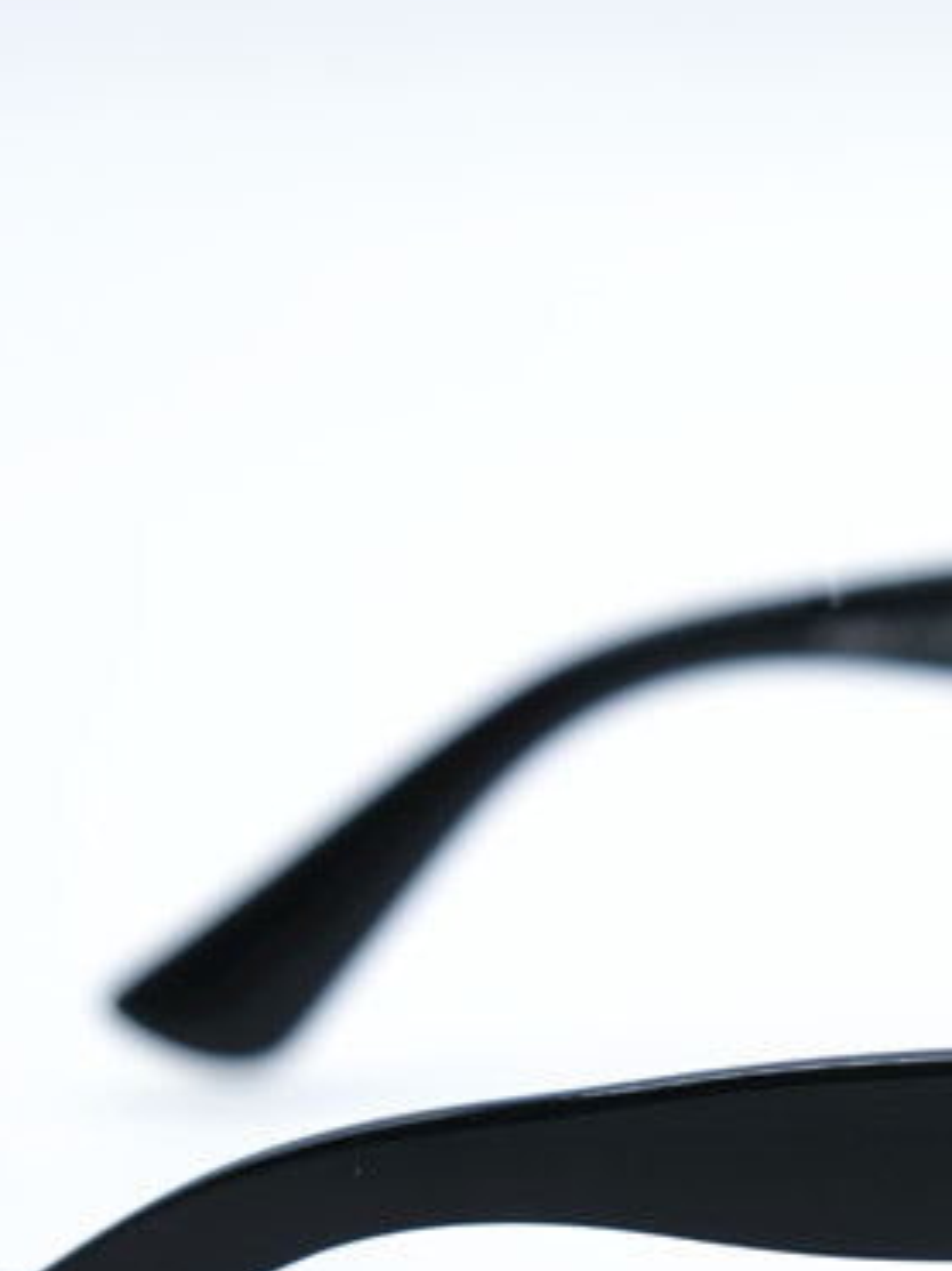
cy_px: 949
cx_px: 1024
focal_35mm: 158
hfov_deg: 9.3
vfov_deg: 12.5
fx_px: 5797
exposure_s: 1/220
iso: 160
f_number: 5
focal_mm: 40.7
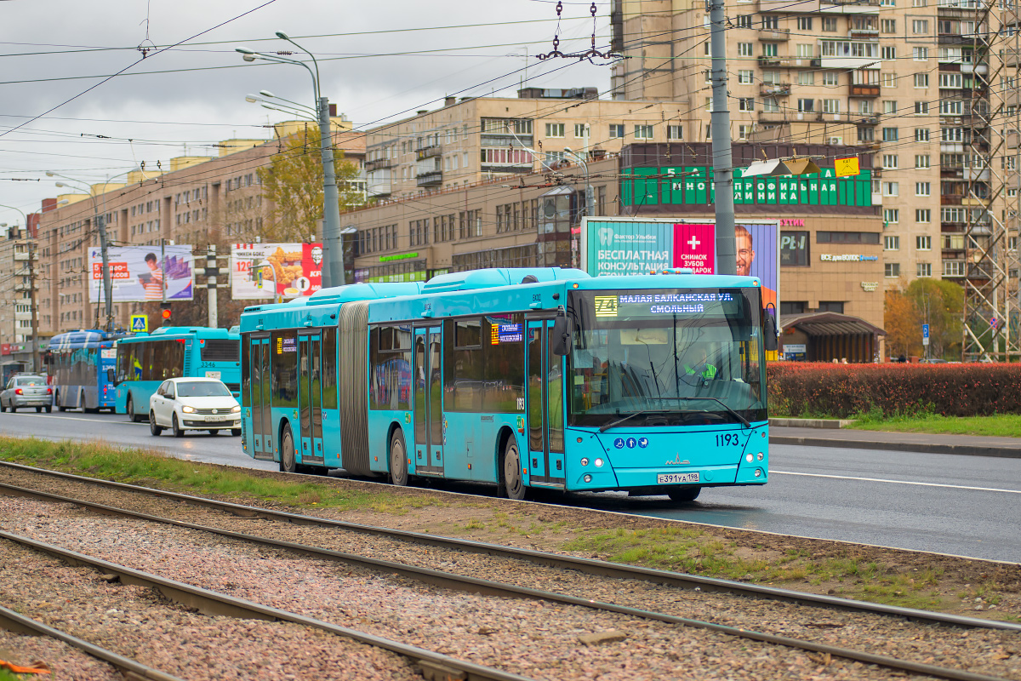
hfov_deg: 21.5
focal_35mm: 95
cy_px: 340
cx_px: 510
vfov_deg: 14.4
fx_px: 2694
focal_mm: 95
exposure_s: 1/800
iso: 200
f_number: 4.5
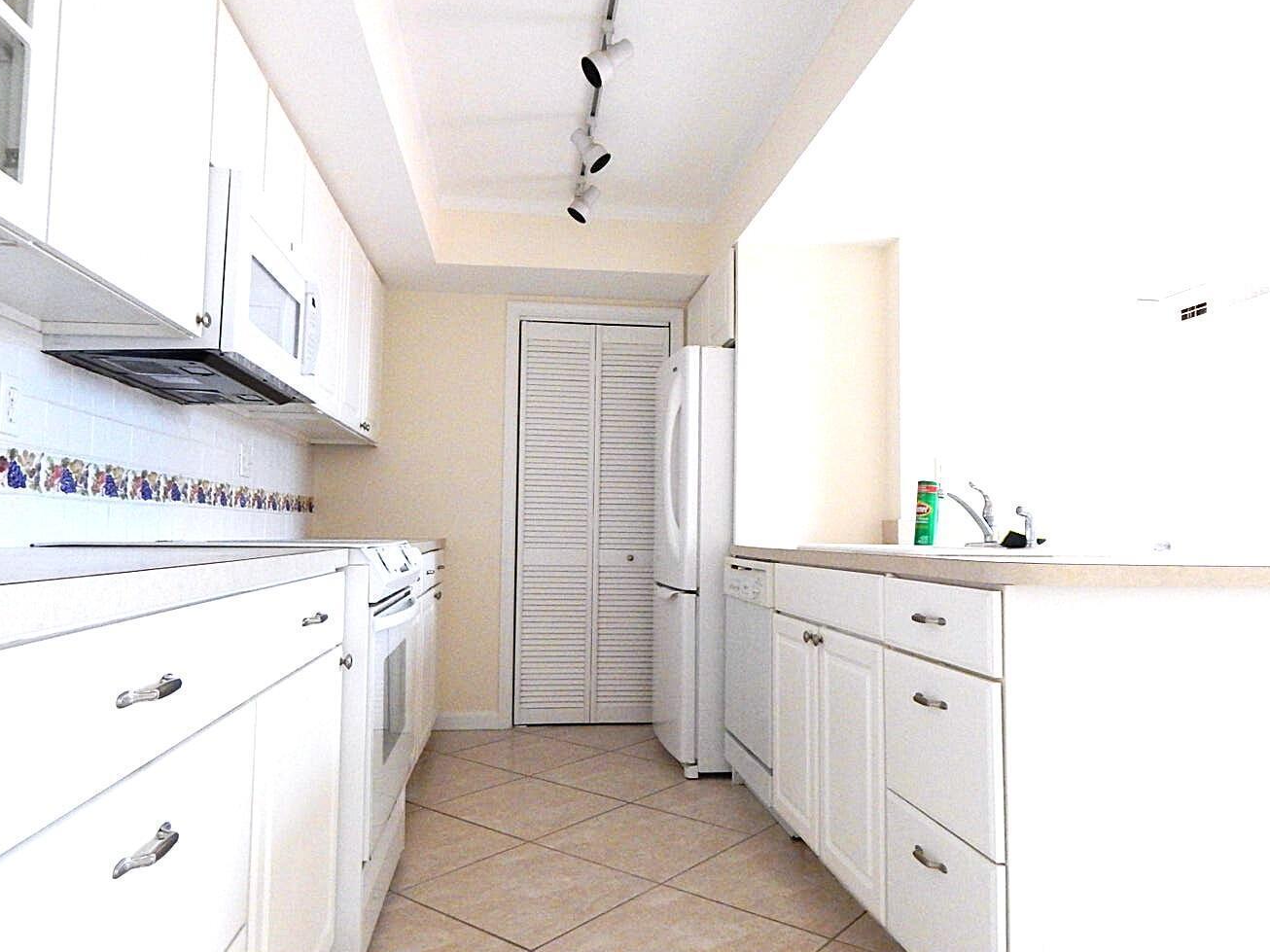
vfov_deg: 58.9
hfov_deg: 73.9
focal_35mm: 23
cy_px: 477
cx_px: 617
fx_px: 844
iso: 140
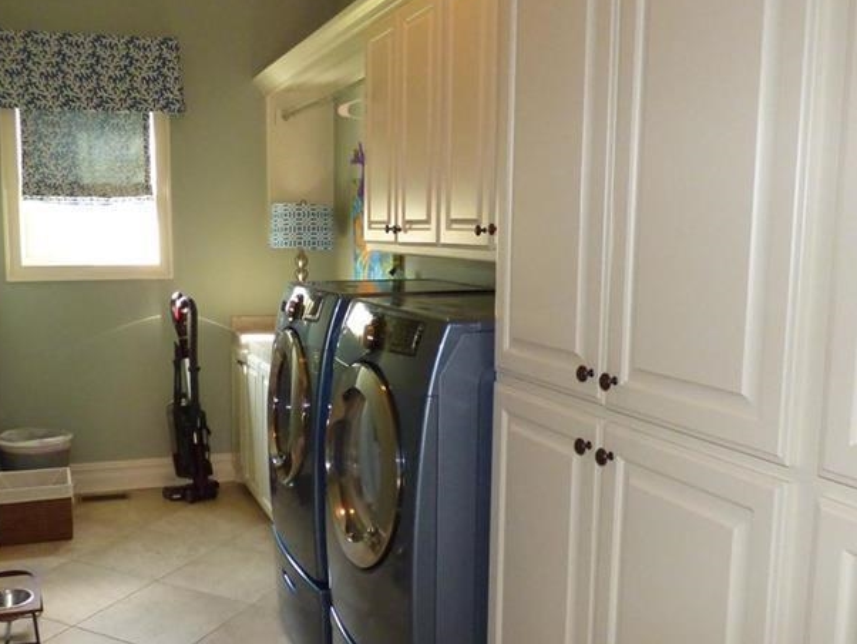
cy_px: 349
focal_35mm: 34
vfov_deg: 41.8
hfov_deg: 53.4
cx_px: 322
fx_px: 842
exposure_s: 1/60
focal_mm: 3.58
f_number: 2.8
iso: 800
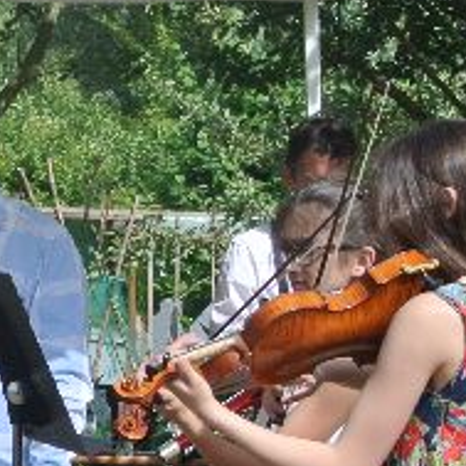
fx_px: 3351
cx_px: -340
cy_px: 502
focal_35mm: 220
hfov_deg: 7.7
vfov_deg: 7.9
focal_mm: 22.7
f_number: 11
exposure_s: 1/125
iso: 100
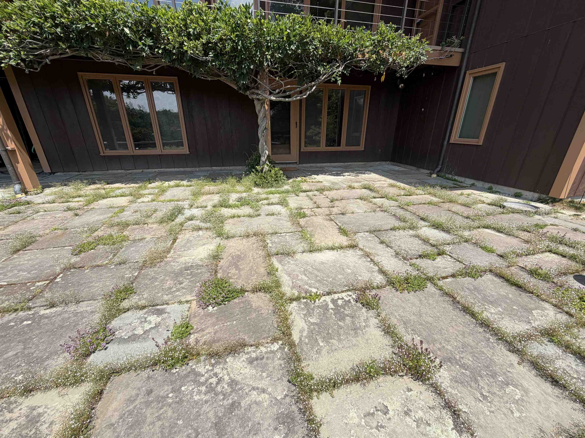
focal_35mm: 14
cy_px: 219
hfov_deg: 102.1
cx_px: 292
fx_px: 237
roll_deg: +0.7
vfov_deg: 85.7
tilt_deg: -21.9
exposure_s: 1/770
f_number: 2.2
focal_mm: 2.22
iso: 32
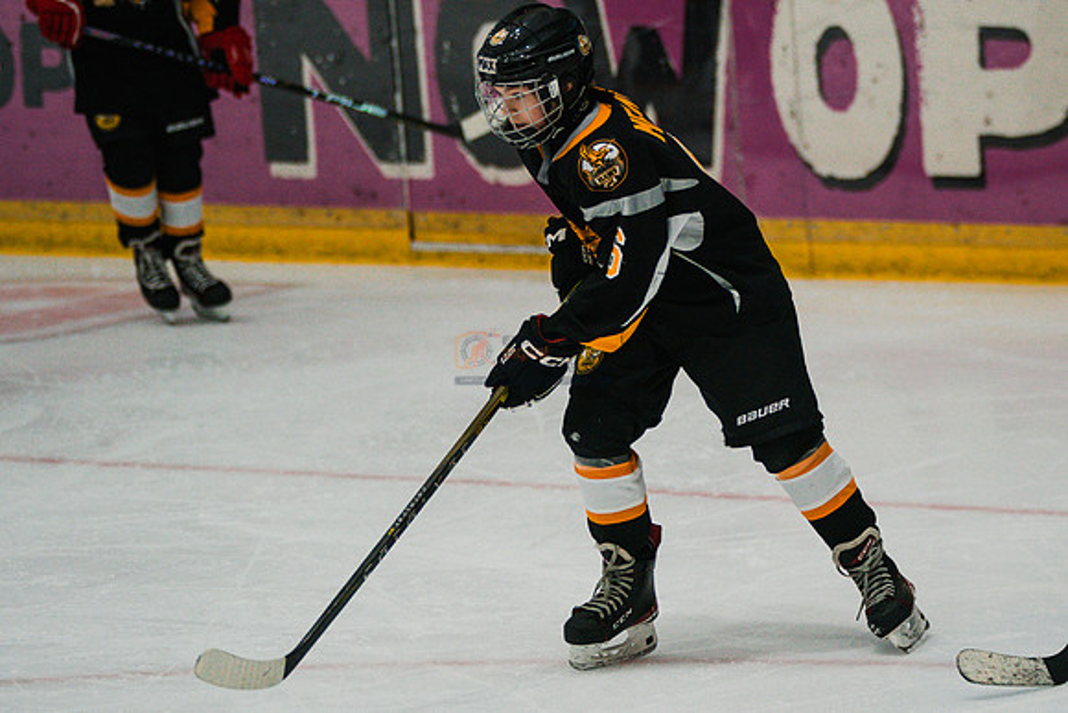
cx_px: 696
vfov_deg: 5.9
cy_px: 287
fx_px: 6956
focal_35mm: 234
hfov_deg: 8.8
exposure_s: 1/2000
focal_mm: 176
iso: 3200
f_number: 3.2
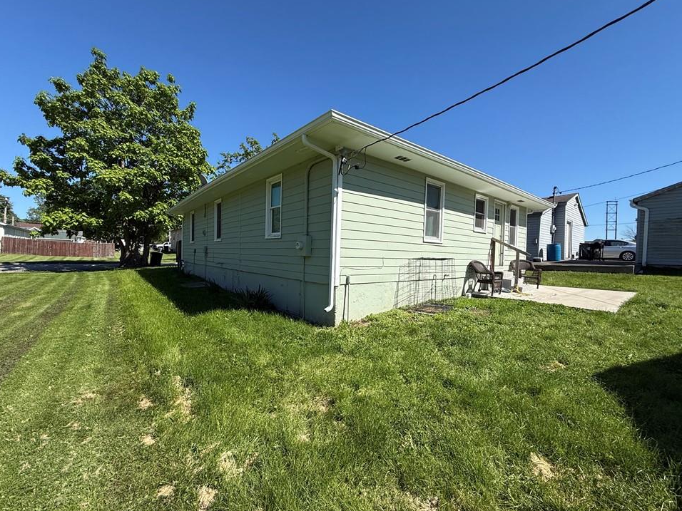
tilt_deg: +2.1
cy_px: 259
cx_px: 340
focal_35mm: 15
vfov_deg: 81.7
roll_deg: -0.2
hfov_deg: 98.2
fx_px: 296
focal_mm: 2.22
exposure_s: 1/2611
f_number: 2.2
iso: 50
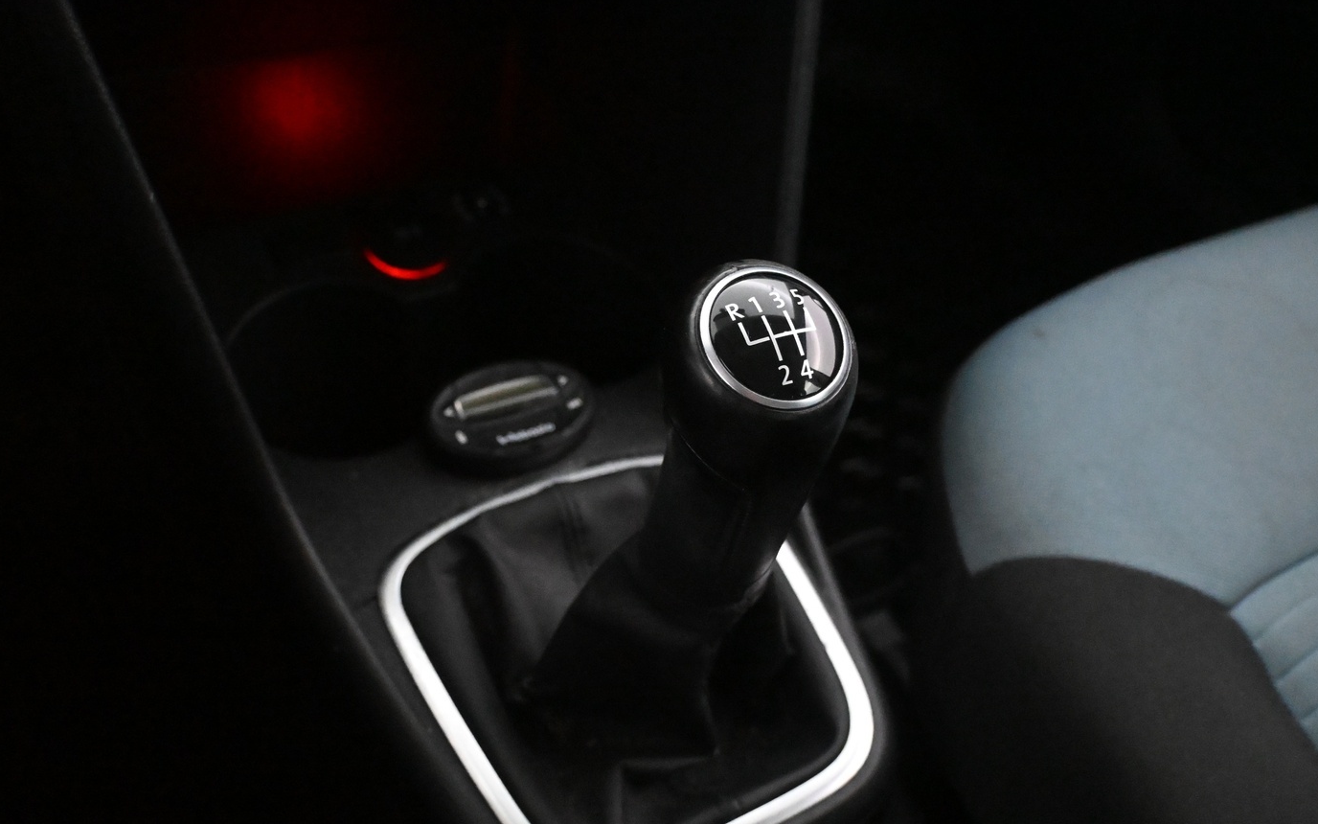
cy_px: 460
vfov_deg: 35.3
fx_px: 1293
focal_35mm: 36
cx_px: 705
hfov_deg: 54.0
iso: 11400
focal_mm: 20
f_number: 3.8
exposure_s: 1/60
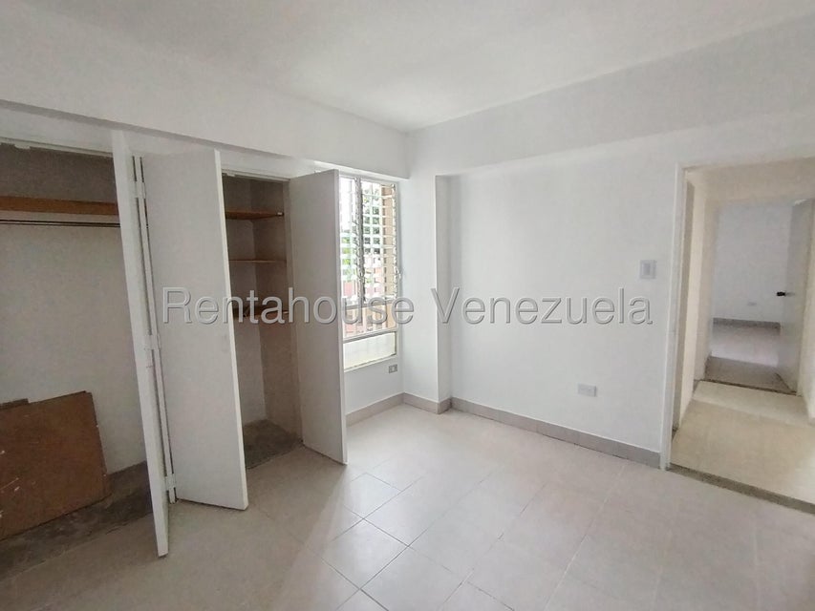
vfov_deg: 74.7
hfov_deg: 91.0
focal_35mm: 17
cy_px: 306
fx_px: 400
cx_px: 408
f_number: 2.2
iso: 210
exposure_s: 1/60
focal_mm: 1.42
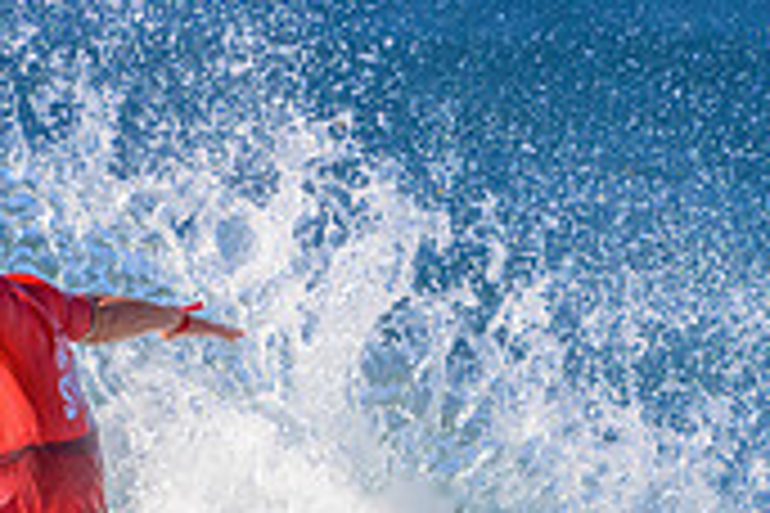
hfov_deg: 0.6
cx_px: 212
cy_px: 601
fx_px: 72717
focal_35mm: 3400
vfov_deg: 0.4
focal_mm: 1000
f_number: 11
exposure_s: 1/2500
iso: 1250
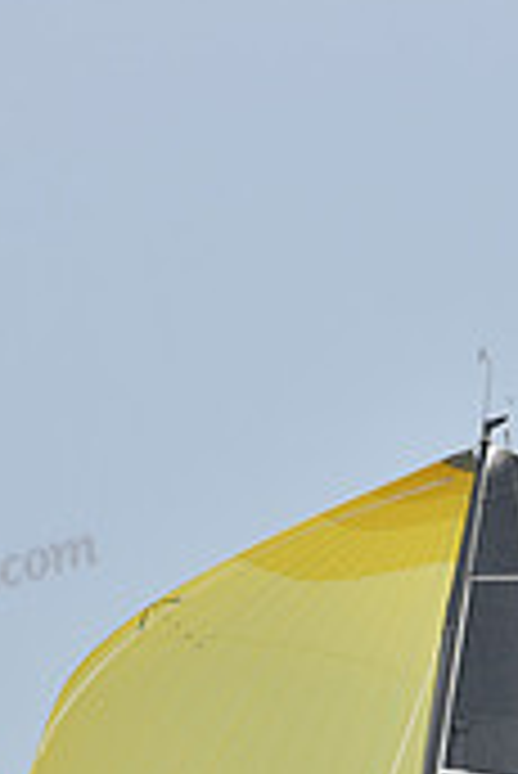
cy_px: 1202
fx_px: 7258
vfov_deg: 6.0
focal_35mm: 337
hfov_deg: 4.1
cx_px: 331
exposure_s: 1/1250
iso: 250
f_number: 7.1
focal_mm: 100
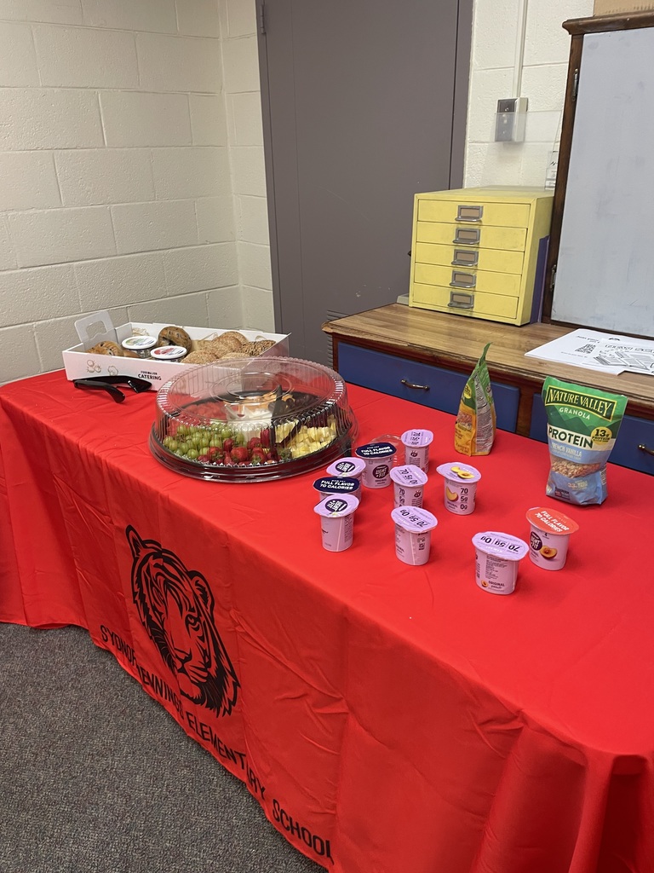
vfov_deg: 67.3
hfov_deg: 53.1
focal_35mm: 26
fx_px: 655
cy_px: 436
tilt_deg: -23.8
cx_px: 327
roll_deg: +1.4
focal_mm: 4.2
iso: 80
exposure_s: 1/60
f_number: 1.6
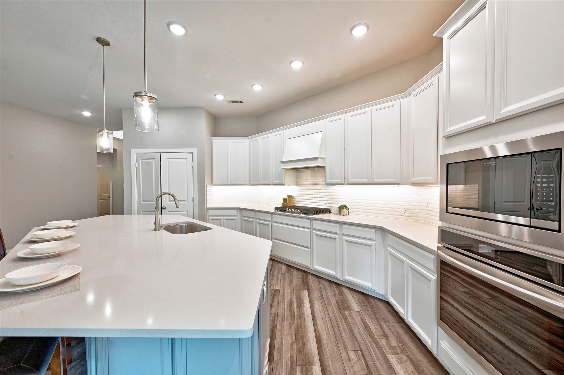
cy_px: 188
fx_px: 219
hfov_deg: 104.3
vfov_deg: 81.1
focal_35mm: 14
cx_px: 282
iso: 400
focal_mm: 14
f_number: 8
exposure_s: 1/13
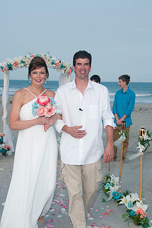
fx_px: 450
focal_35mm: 71
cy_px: 137
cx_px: 64
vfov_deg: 28.4
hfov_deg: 19.2
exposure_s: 1/250
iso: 100
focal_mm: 34
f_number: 7.1
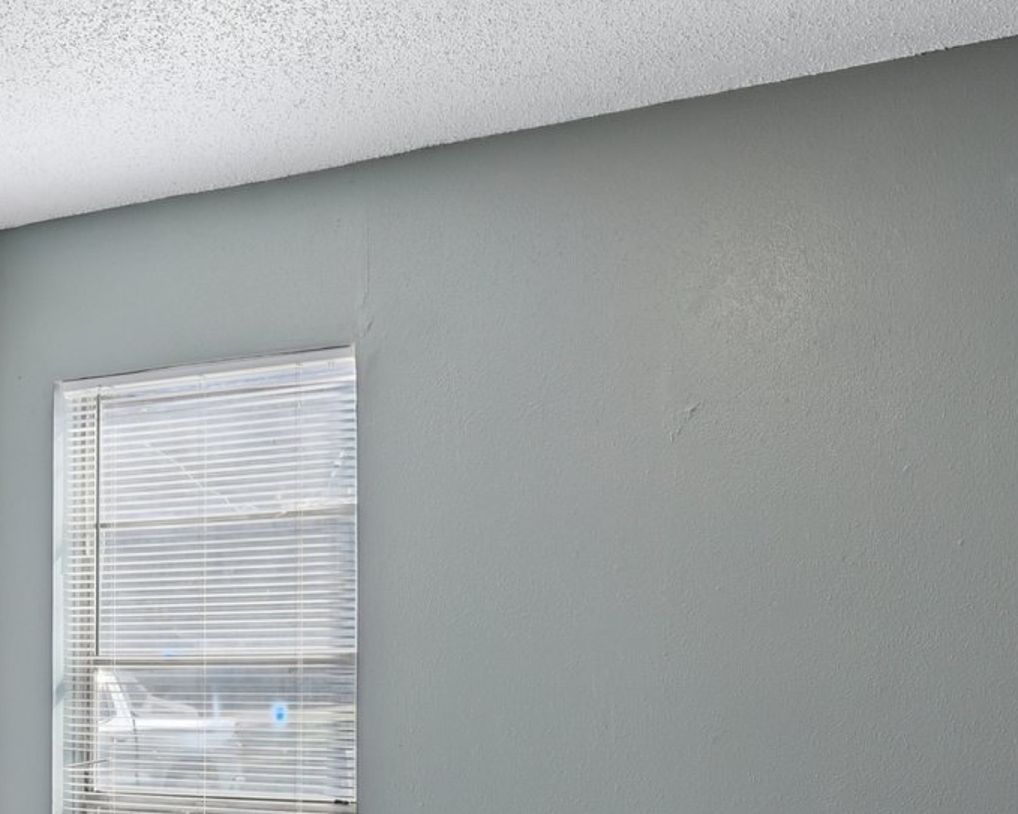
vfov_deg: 28.8
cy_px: 692
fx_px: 1536
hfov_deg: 36.5
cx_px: 411
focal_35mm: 51
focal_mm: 18
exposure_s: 1/40
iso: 400
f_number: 8
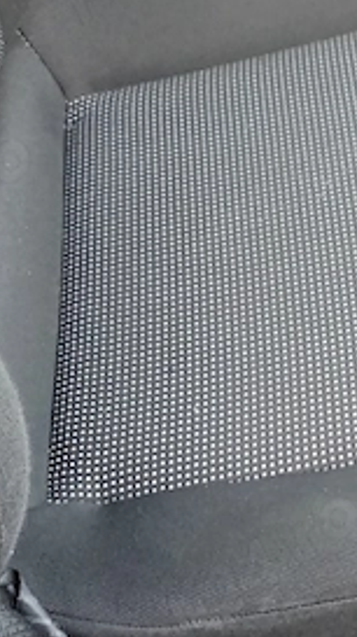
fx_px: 1350
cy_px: -29
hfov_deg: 14.8
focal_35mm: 80
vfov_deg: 25.0
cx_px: 371
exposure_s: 1/25
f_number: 1.8
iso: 201
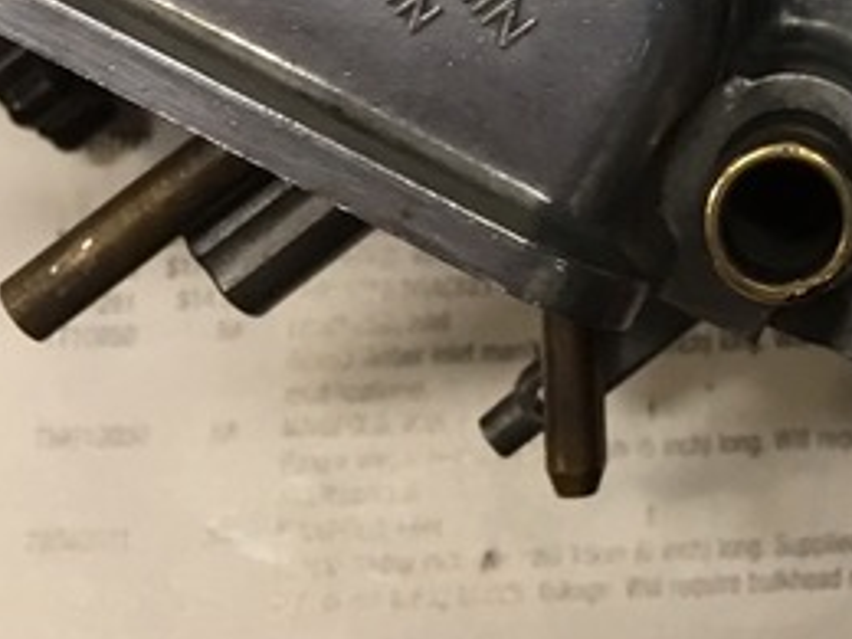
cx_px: 1045
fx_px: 2806
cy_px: -485
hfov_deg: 16.5
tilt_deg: -65.7
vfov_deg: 12.0
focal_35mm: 114
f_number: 2.2
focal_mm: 4.15
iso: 50
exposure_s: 1/15
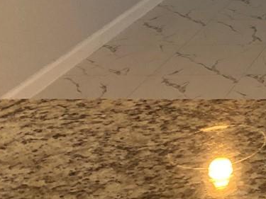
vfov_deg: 12.6
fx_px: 853
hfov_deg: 15.0
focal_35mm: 111
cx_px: 501
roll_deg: +0.2
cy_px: -101
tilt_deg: -8.9
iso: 100
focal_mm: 4.25
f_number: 1.8
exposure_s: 1/120
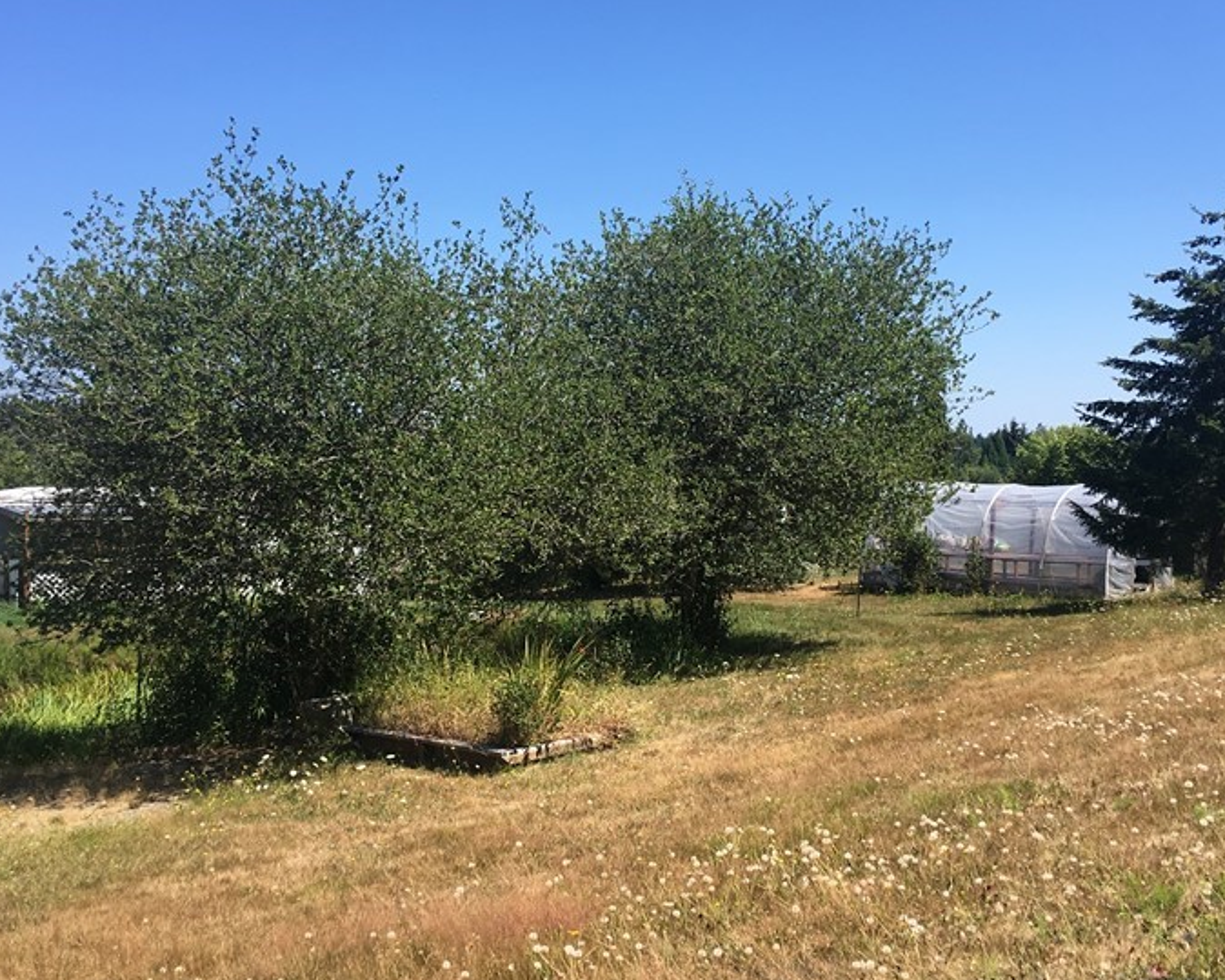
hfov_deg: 42.9
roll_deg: -0.3
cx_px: 589
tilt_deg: -0.6
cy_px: 536
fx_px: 1559
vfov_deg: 34.9
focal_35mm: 43
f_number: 2.2
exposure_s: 1/1083
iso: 25
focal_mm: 4.15
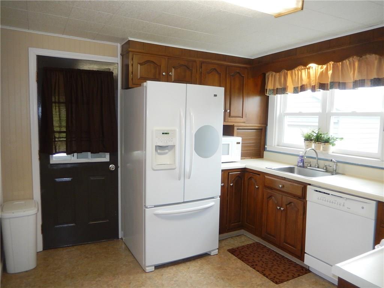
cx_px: 192
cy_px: 144
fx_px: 277
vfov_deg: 54.9
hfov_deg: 69.4
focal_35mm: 25
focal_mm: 4.5
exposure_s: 1/30
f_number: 3.4
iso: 200
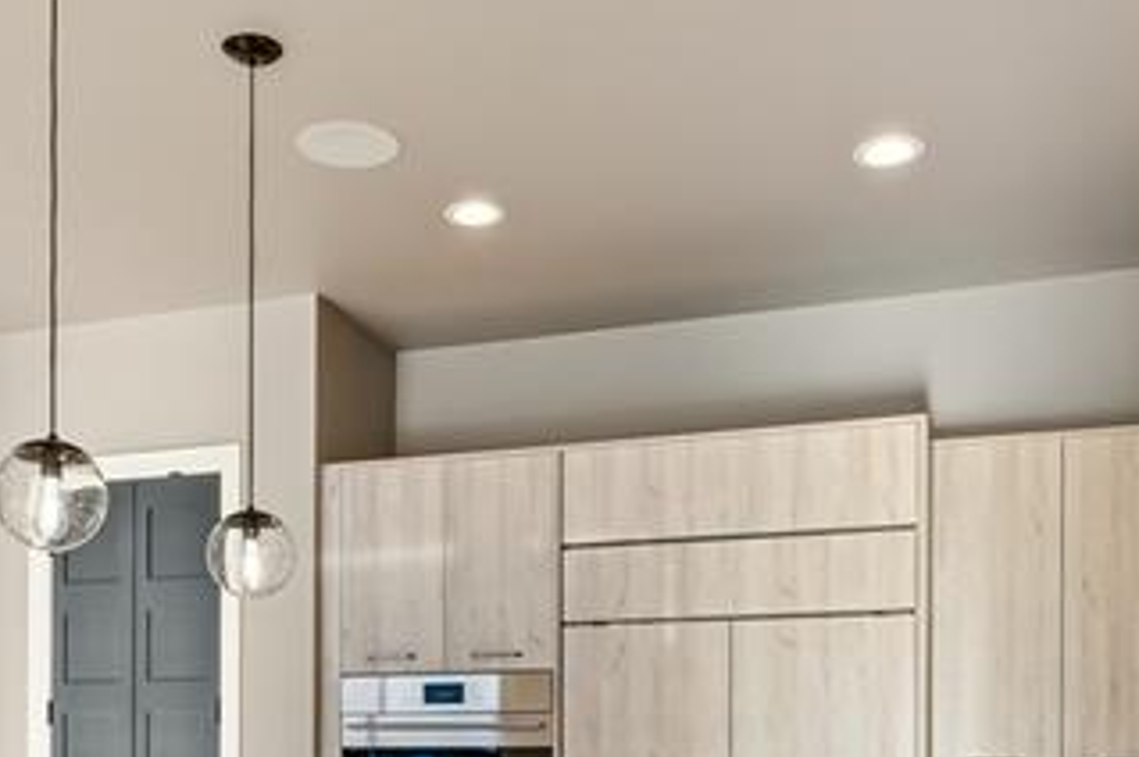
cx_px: 425
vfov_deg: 28.2
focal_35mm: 45
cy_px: 732
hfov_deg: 43.3
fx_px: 1422
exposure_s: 1/50
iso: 400
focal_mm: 14
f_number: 8
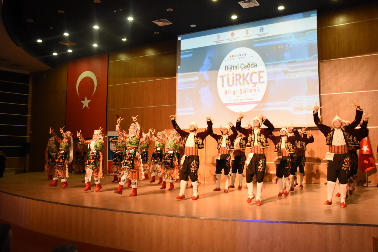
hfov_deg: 57.2
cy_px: 126
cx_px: 189
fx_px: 346
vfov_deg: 40.0
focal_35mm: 33
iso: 4000
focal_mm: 22
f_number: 3.5
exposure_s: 1/160
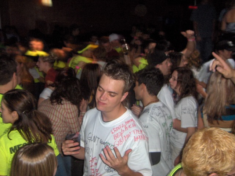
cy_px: 88
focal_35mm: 39
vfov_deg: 36.8
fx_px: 265
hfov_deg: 47.9
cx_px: 118
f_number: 2.8
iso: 100
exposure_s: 1/60
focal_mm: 8
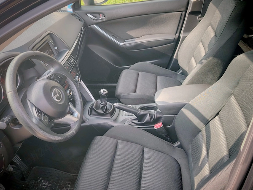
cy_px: 95
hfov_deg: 55.4
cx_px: 126
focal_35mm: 33
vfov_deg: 42.9
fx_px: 241
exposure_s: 1/50
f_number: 1.75
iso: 107
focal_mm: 5.25
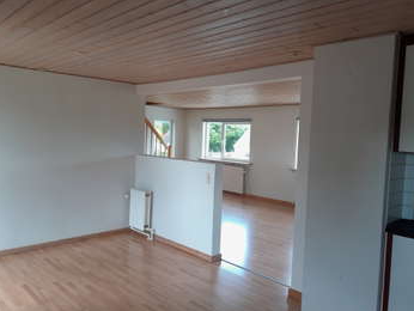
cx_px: 218
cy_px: 157
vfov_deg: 49.8
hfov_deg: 63.4
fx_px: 335
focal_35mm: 28
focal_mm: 4
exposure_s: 1/60
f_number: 1.8
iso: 64
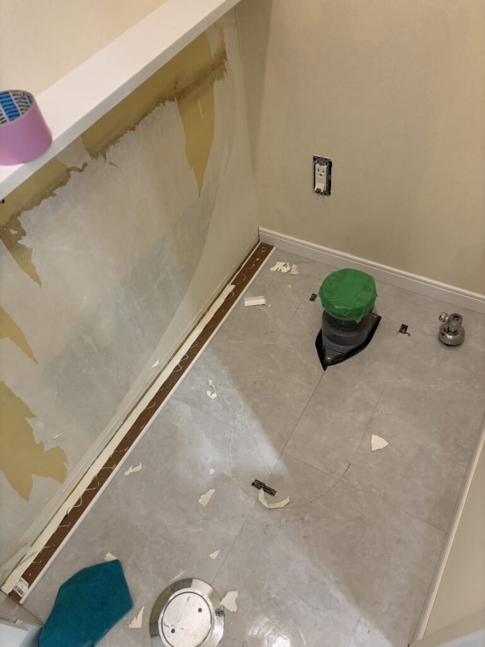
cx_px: 242
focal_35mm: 26
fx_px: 486
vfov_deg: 67.3
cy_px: 324
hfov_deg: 53.1
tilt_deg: -53.4
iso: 80
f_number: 1.6
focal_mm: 5.96
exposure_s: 1/50
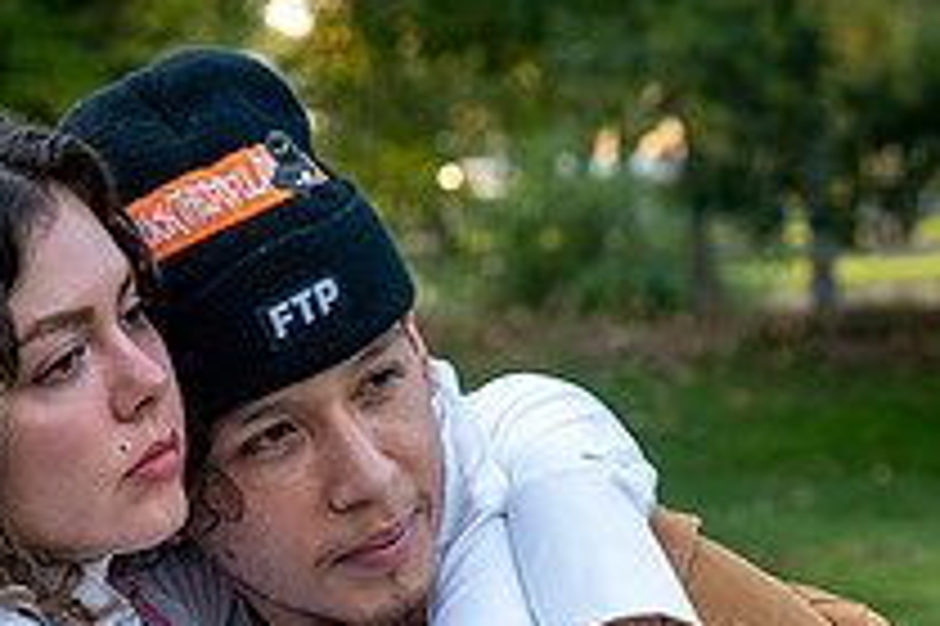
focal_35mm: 236
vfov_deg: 5.8
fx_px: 6157
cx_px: 355
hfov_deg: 8.7
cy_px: 680
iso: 1250
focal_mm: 85
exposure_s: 1/200
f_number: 6.3
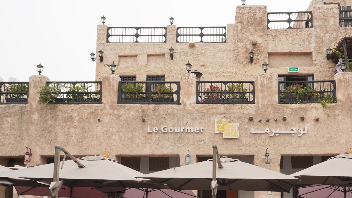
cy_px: 171
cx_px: 223
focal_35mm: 39
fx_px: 364
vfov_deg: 29.4
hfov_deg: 51.0
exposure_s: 1/100
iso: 400
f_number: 13
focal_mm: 24
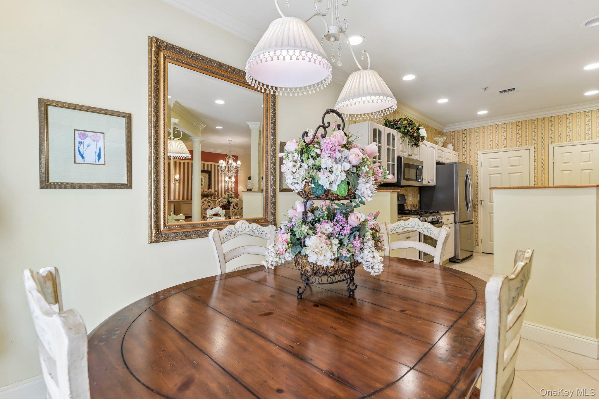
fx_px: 266
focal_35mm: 16
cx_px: 300
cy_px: 200
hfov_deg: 96.7
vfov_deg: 73.7
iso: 320
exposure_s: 1/25
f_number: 9
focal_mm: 16
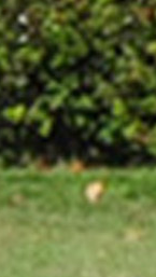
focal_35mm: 230
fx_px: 1687
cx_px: 900
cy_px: -505
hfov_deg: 4.3
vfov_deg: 8.2
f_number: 8
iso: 250
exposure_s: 1/500
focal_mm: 13
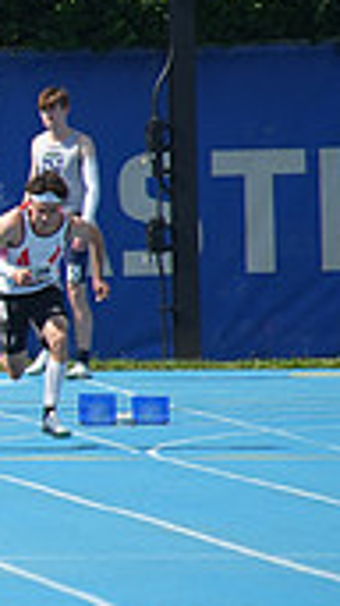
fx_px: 22761
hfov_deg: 0.9
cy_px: 268
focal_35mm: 1418
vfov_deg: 1.5
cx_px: -613
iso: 400
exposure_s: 1/1600
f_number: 6.3
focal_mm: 400
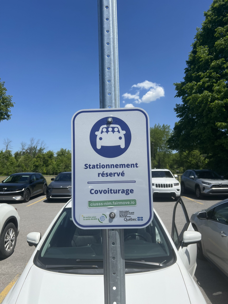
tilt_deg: +5.2
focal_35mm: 26
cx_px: 114
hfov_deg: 53.1
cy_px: 152
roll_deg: -0.6
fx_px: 228
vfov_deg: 67.3
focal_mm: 5.7
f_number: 1.5
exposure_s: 1/5319
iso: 50
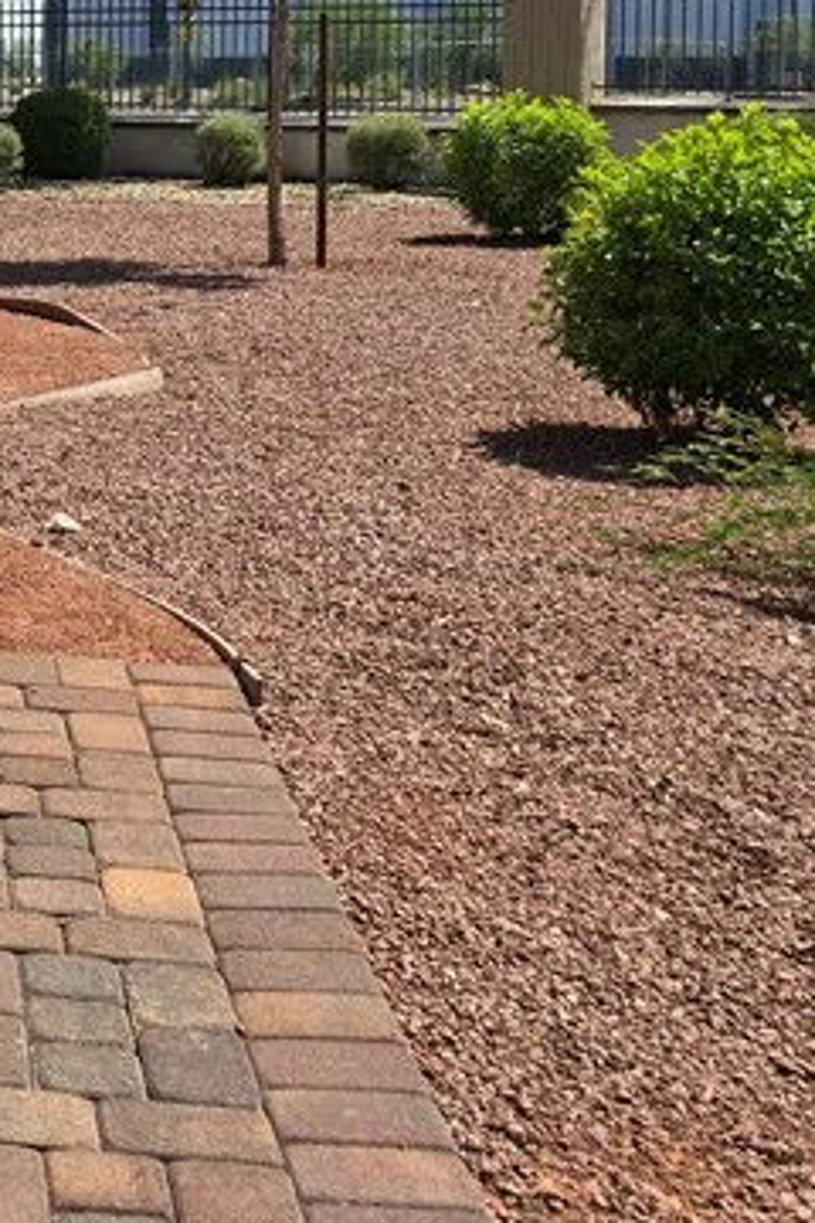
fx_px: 2309
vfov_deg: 28.6
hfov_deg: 17.4
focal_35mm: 68
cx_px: -506
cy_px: 149
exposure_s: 1/952
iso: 12
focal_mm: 6.3
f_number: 1.7
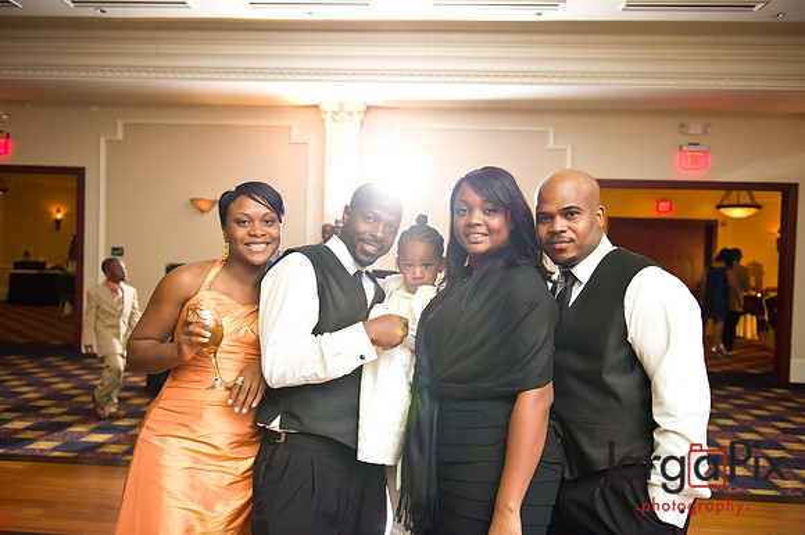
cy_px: 268
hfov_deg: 58.7
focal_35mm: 32
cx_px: 402
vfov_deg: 41.1
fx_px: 715
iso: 3200
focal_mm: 32
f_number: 3.2
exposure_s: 1/125
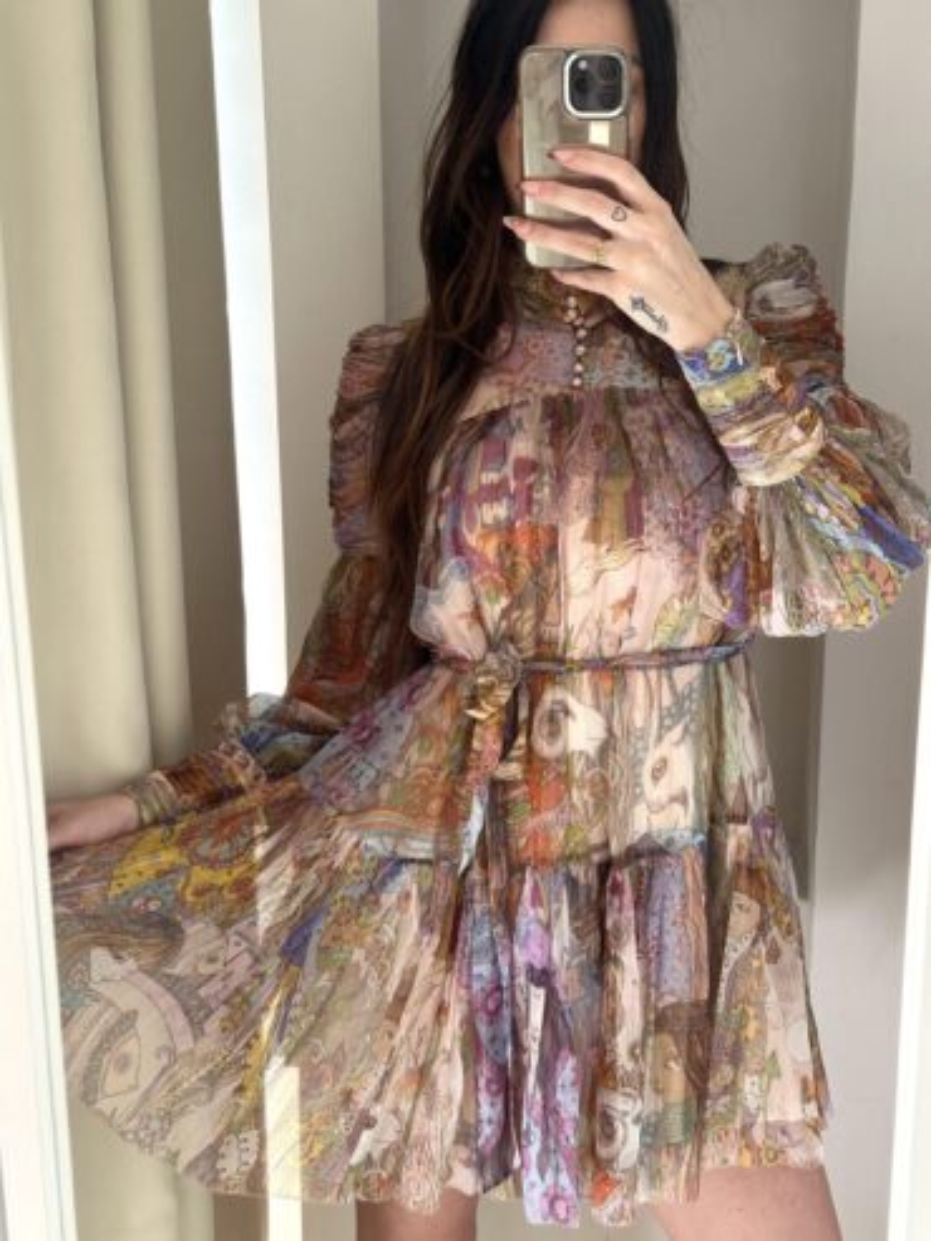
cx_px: 466
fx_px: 1721
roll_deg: -0.1
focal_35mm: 48
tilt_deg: -16.5
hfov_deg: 30.3
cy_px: 620
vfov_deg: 39.6
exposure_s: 1/60
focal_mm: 6.86
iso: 125
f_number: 1.78
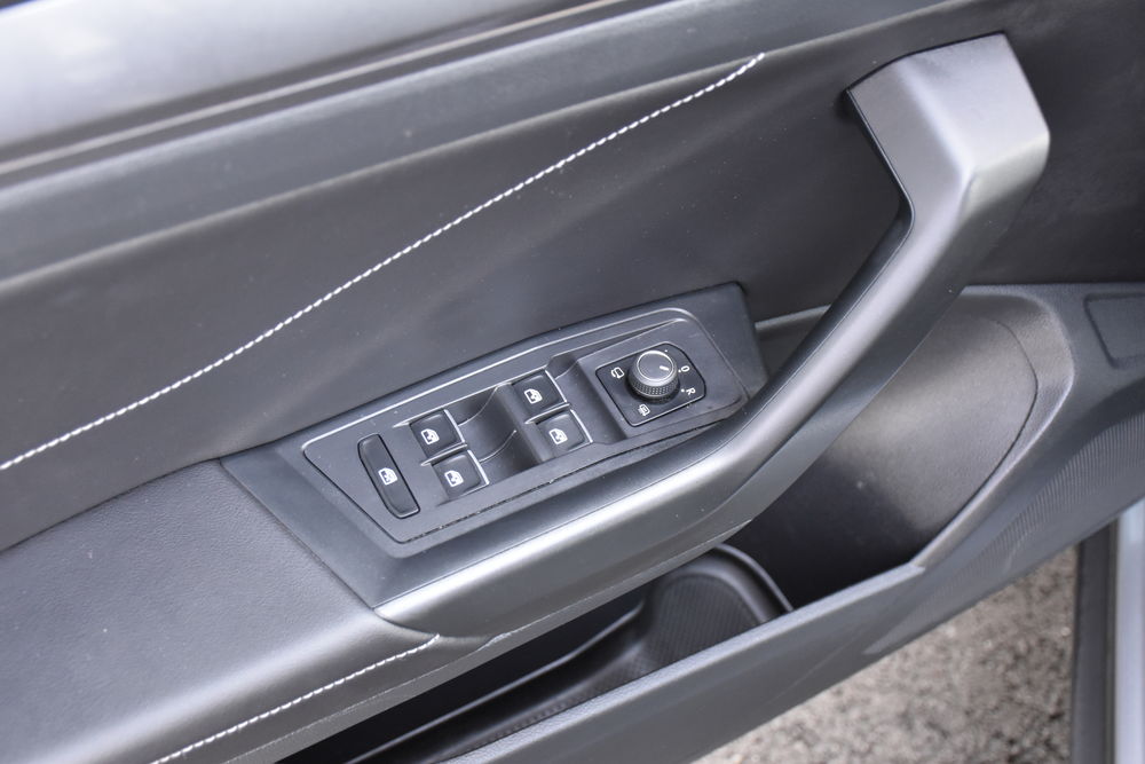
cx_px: 572
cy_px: 382
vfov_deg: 26.5
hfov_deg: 38.9
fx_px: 1622
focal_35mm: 51
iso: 1800
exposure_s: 1/60
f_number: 4.2
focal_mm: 34
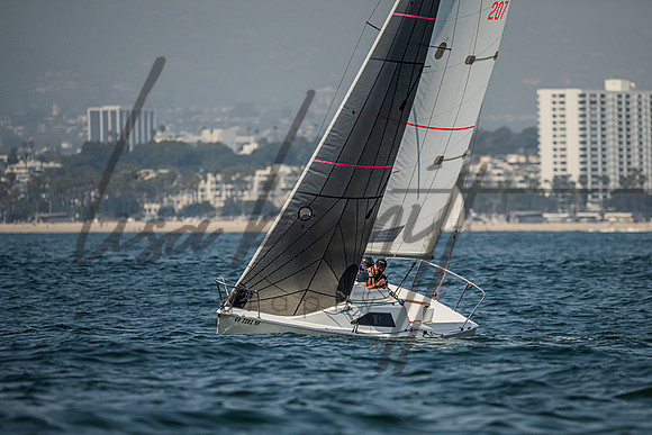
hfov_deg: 4.2
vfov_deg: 2.8
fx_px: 8970
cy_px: 269
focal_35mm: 495
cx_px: 359
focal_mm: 400
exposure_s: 1/4000
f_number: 5.6
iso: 450
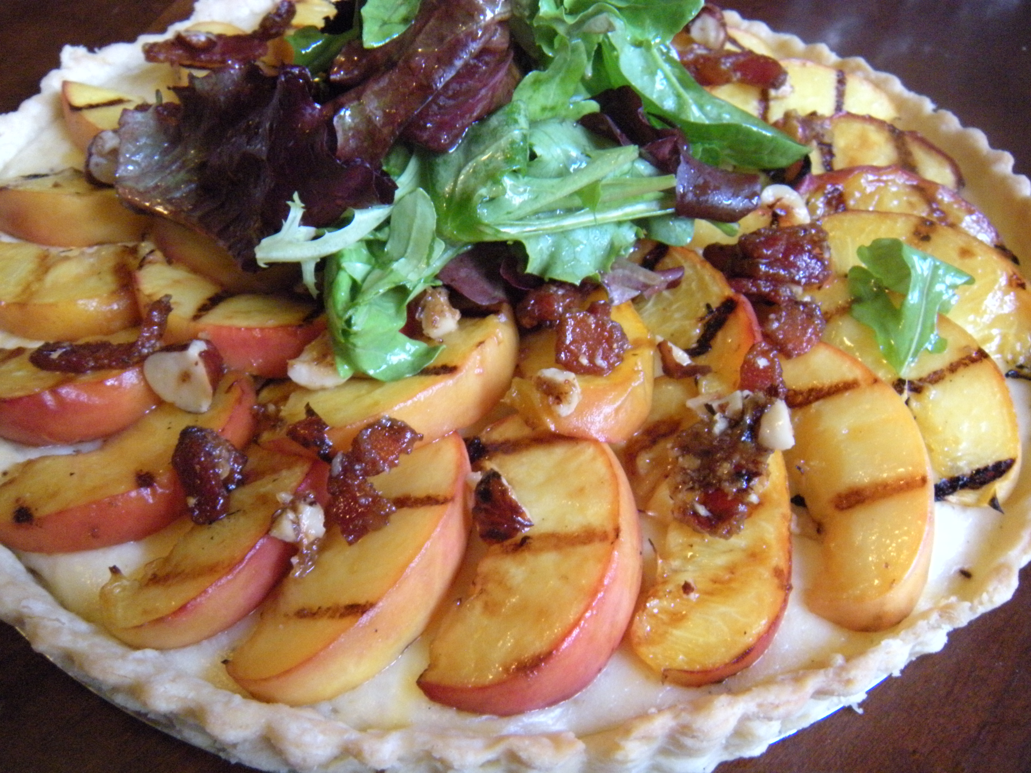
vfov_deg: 40.7
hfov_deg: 52.6
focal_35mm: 35
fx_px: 1042
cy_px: 386
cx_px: 516
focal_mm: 5.9
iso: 433
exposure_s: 1/8.7
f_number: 3.8
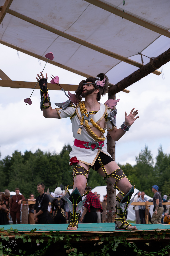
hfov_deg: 21.2
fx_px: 453
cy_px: 128
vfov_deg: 31.4
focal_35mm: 64
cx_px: 85
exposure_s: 1/2000
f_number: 3.2
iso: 200
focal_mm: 42.7
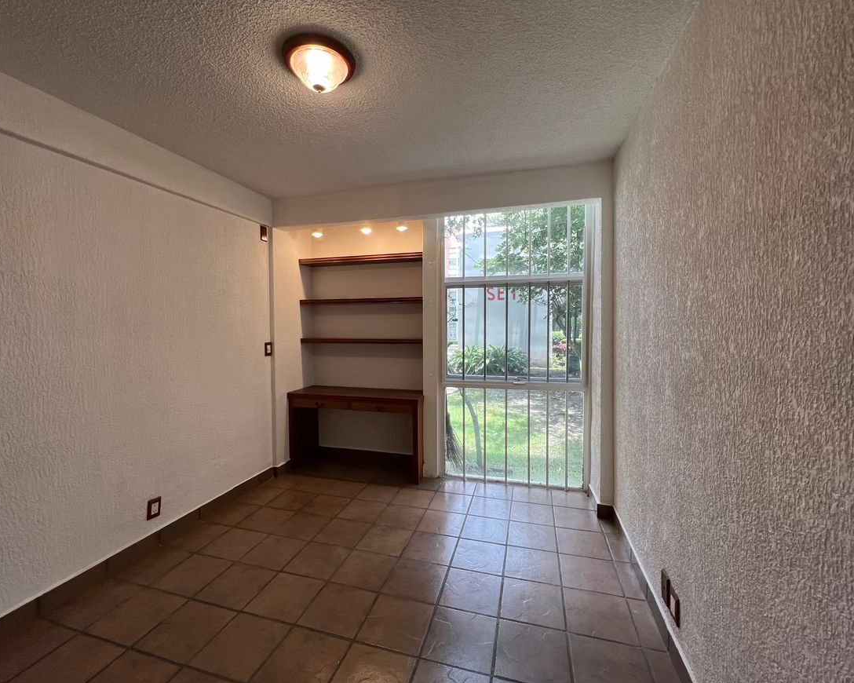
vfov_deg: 88.0
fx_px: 354
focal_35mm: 14
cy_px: 334
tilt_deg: -2.1
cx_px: 422
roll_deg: +0.2
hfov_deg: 100.7
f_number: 1.8
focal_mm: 1.57
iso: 64
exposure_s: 1/120
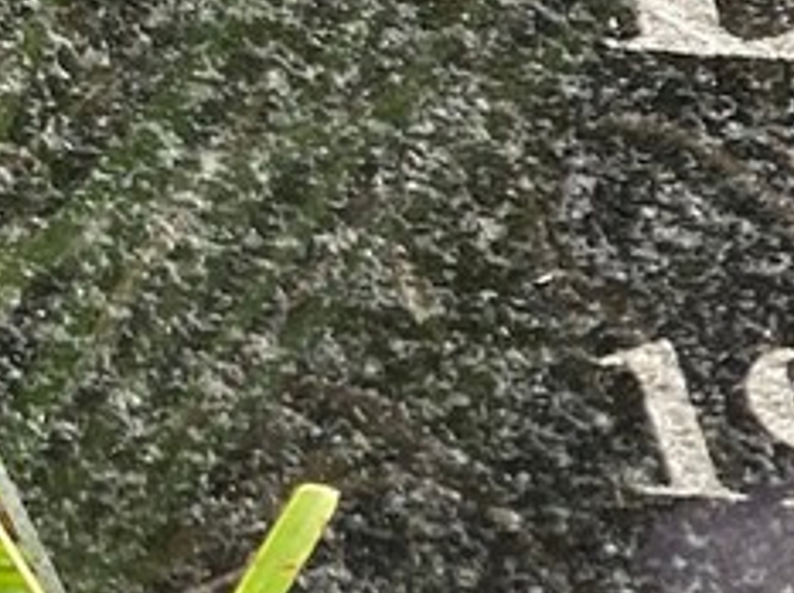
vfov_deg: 9.1
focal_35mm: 161
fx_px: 3687
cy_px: -61
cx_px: 2205
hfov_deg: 9.9
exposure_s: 1/122
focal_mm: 4.25
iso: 32
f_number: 1.8
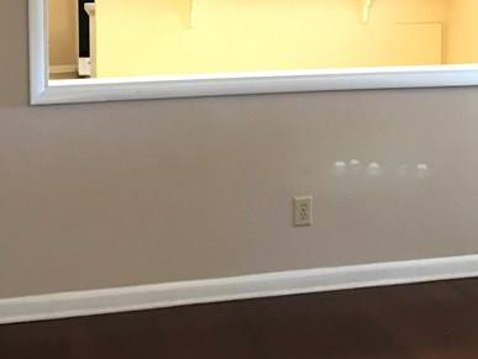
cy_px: 31
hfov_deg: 26.2
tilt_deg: -4.8
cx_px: 316
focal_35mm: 74
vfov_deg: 19.5
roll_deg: -1.1
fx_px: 1023
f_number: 1.8
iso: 64
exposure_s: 1/15
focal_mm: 3.99
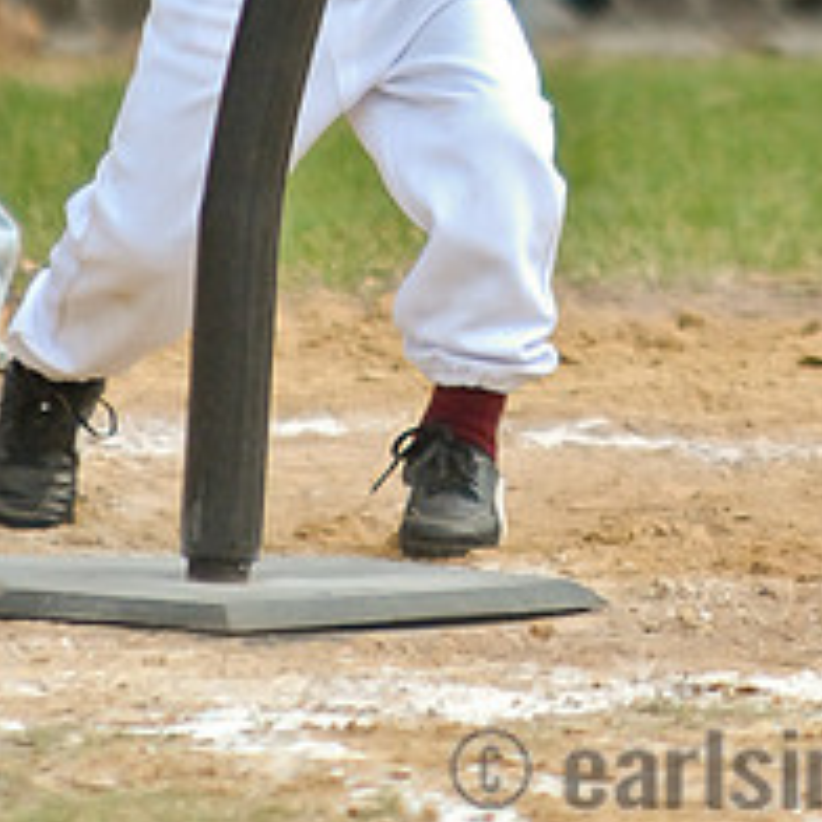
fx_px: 15716
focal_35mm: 585
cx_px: 459
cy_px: -105
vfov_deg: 3.0
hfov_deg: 3.0
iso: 800
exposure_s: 1/6000
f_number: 2.8
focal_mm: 200
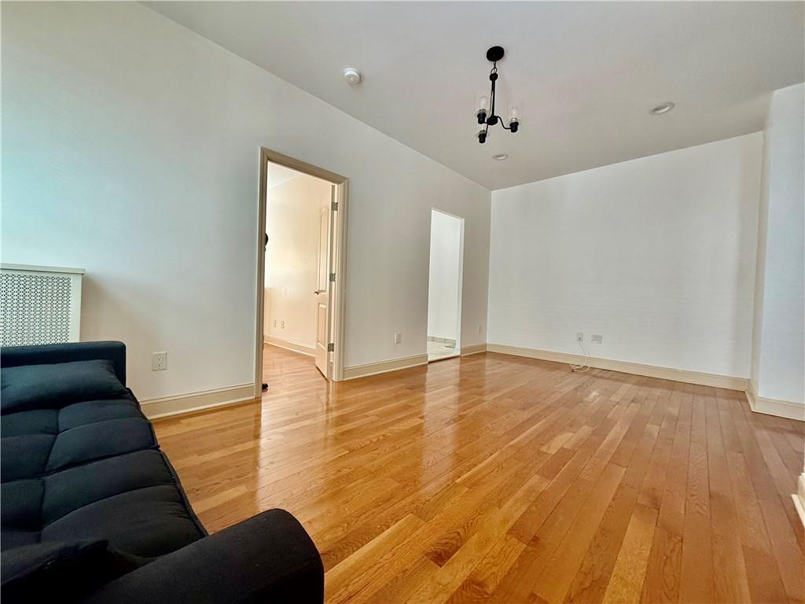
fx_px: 326
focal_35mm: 14
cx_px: 402
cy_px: 302
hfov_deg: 102.1
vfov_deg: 85.7
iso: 200
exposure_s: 1/99
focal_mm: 2.22
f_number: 2.2
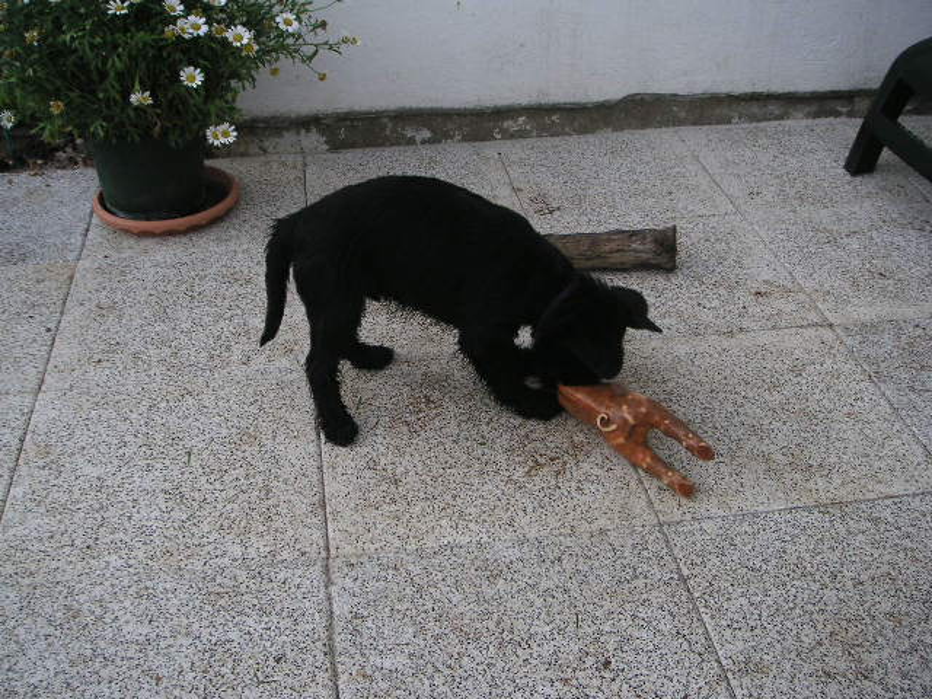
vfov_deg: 37.7
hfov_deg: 49.0
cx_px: 466
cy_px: 350
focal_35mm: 38
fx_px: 1023
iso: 50
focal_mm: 6
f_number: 2.8
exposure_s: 1/500
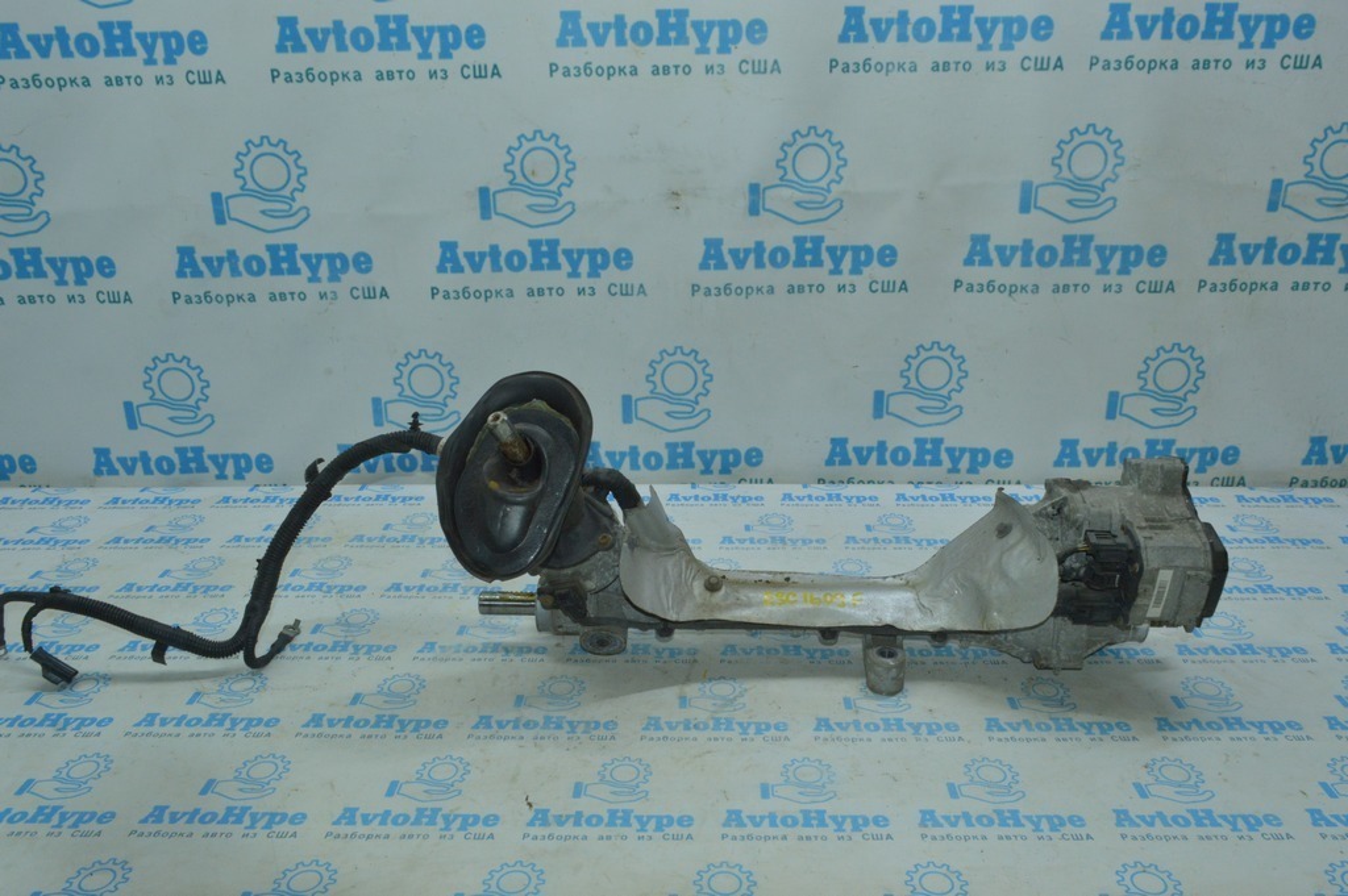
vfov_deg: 47.9
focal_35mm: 27
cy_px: 448
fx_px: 1010
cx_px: 674
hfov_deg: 67.4
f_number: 16
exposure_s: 1/40
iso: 1100
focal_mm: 18
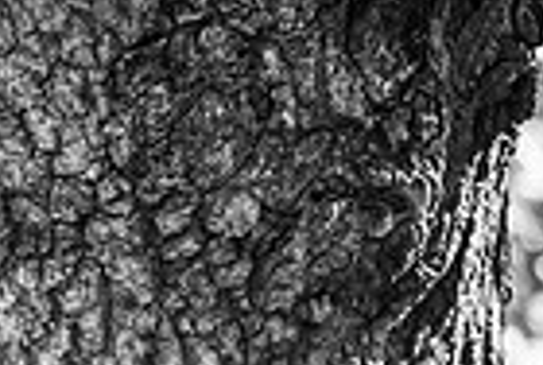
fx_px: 7815
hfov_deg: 4.0
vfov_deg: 2.7
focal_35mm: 517
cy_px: 736
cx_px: -388
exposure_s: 1/800
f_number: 4.5
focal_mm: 125
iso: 800
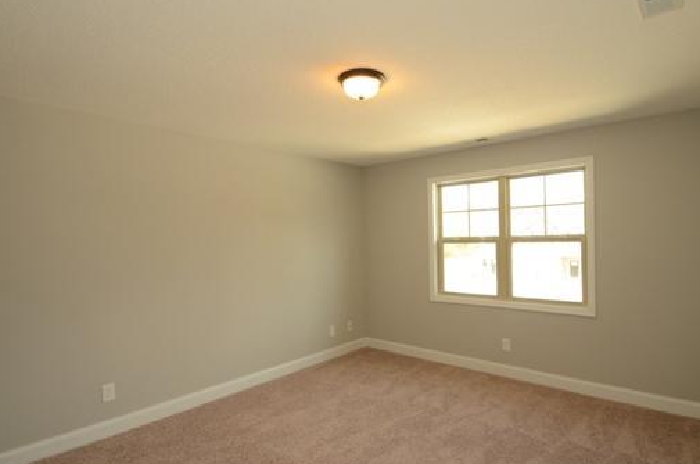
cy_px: 242
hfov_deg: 86.9
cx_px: 371
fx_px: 369
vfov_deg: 64.3
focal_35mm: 19
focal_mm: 10
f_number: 7.1
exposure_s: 1/80
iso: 800
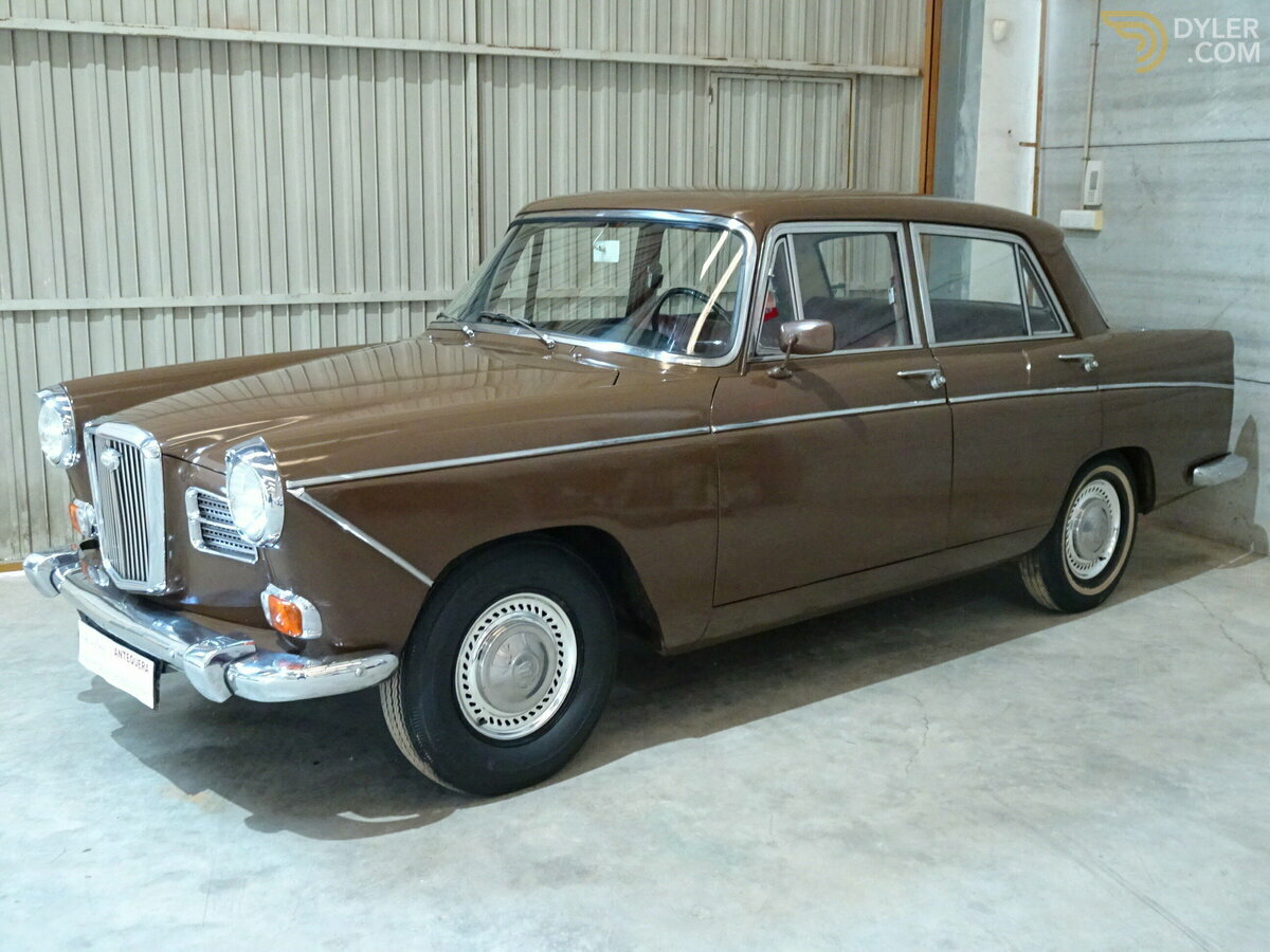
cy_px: 476
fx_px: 1321
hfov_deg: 51.4
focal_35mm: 36
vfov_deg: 39.7
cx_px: 635
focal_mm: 6.17
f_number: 4
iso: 800
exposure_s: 1/8
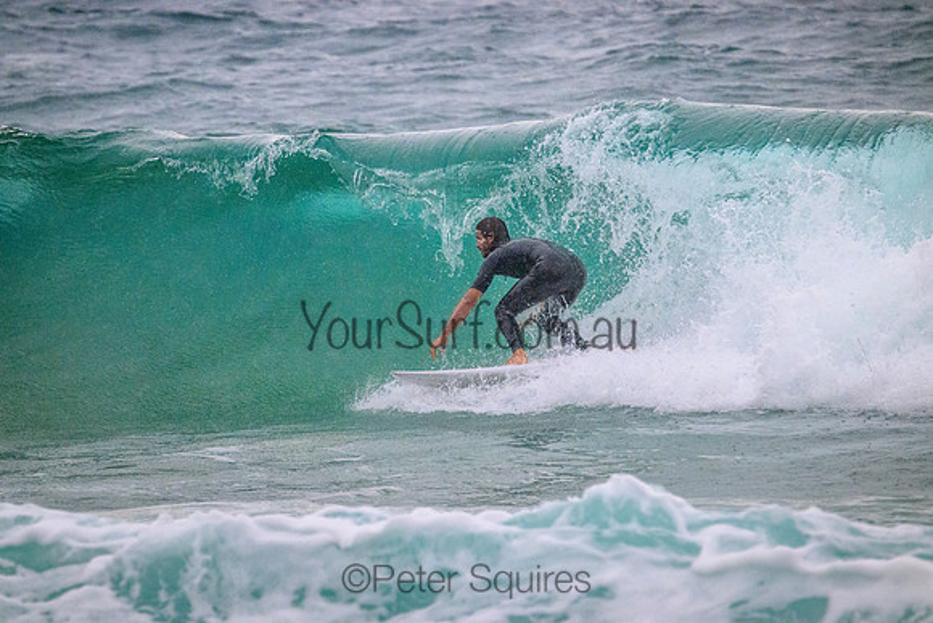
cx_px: 466
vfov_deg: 2.3
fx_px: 15553
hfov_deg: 3.4
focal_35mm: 600
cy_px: 312
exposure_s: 1/2000
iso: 7200
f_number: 11
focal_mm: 600
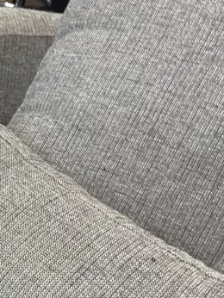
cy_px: 233
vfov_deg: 26.9
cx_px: -102
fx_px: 612
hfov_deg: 18.6
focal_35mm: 71
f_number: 1.78
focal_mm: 6.86
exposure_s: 1/50
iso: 160
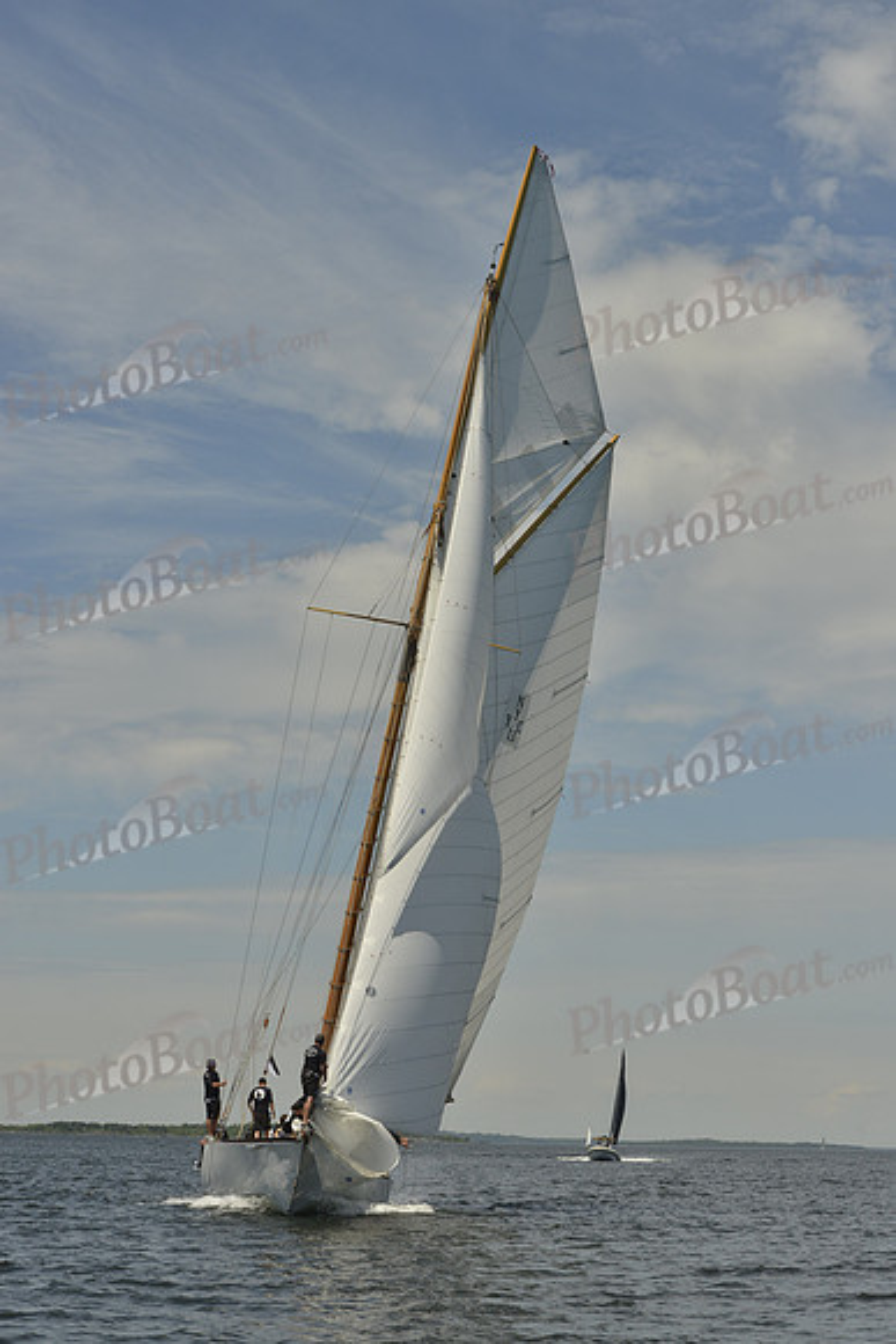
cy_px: 672
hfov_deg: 19.5
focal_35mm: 70
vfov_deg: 28.8
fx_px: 2612
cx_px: 448
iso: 280
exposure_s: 1/1600
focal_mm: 70
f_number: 10
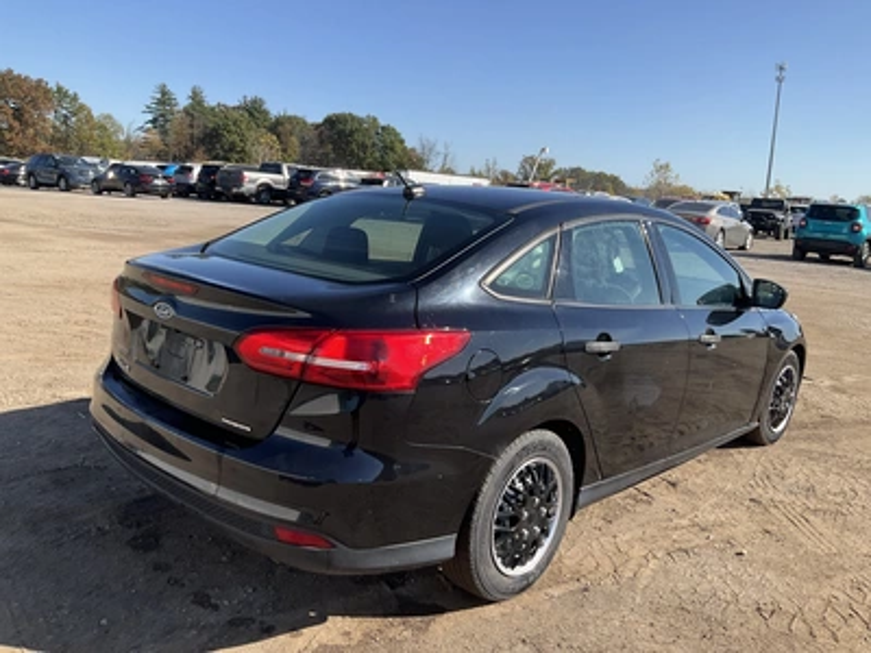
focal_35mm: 29
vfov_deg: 48.2
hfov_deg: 61.7
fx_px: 730
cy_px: 326
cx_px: 436
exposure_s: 1/1221
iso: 25
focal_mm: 3
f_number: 1.8
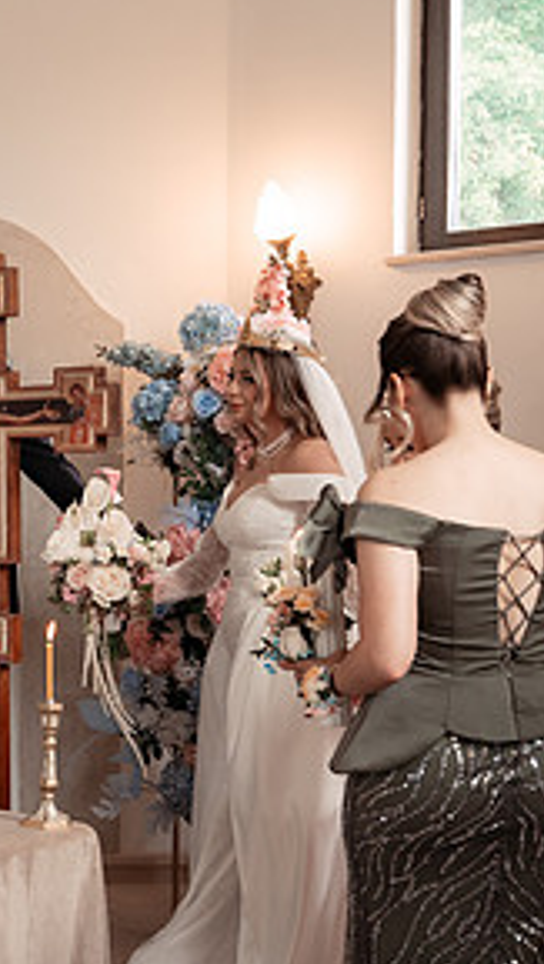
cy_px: 554
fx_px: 1612
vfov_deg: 33.2
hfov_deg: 17.8
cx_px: -184
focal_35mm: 63
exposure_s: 1/200
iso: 1600
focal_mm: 28
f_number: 3.5
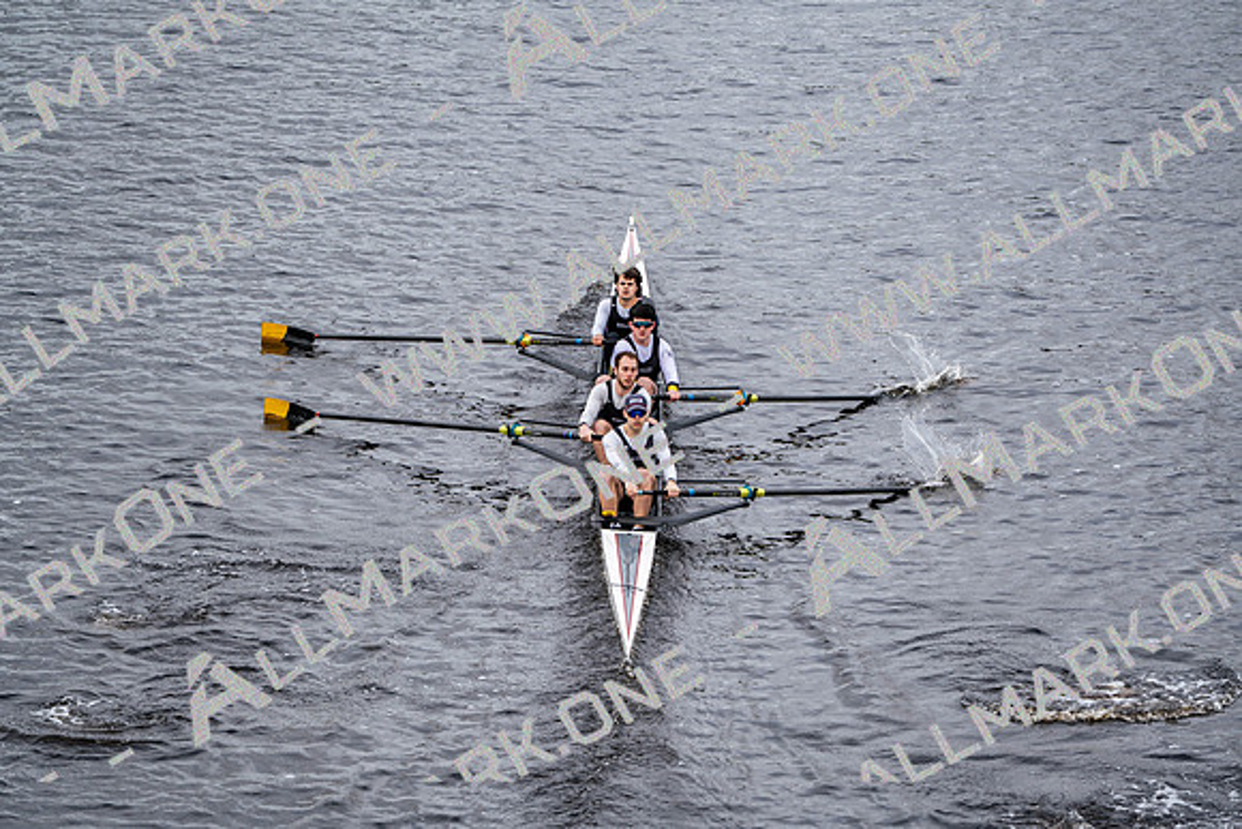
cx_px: 621
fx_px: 6901
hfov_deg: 10.3
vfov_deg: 6.9
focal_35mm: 200
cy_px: 414
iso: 200
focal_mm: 200
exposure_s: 1/2000
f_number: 2.8
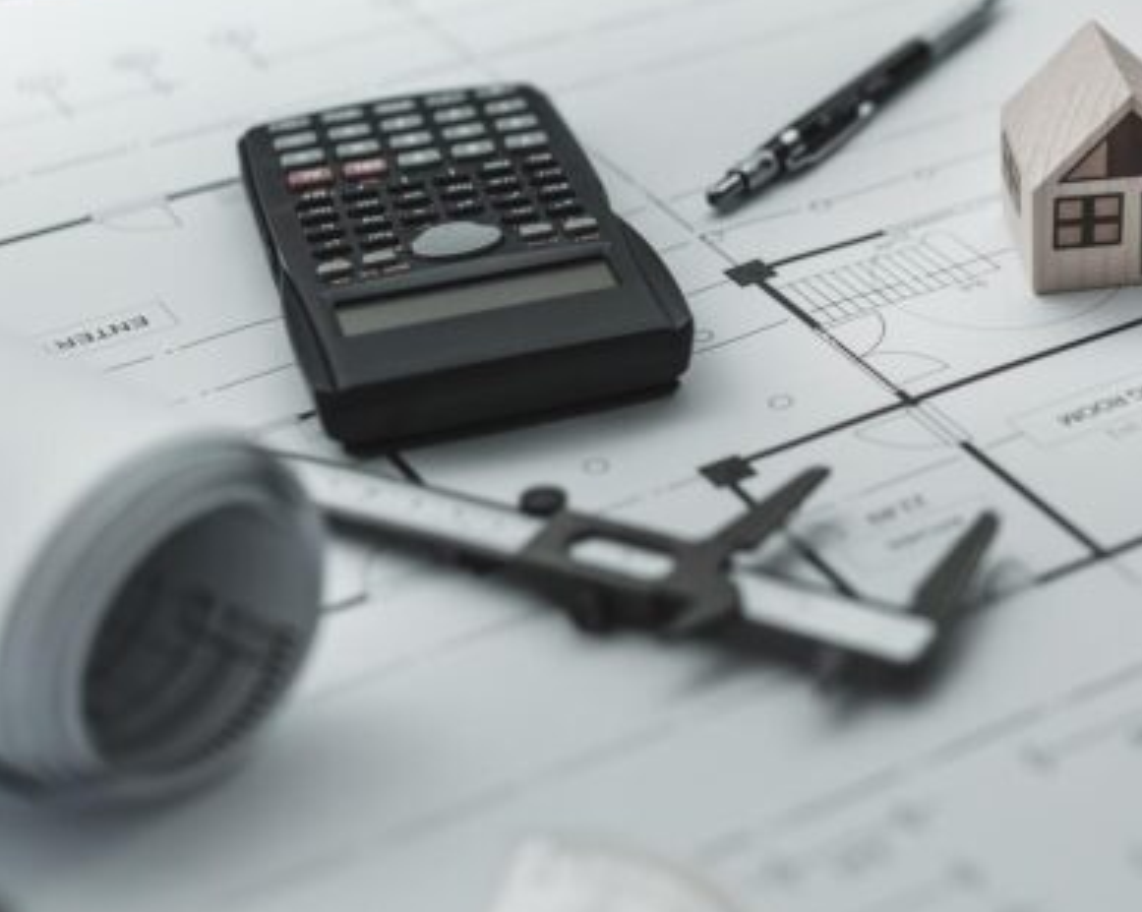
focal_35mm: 87
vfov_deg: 17.6
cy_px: 258
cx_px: 1118
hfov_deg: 21.3
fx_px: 2938
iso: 125
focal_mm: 35
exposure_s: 1/125
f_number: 1.4
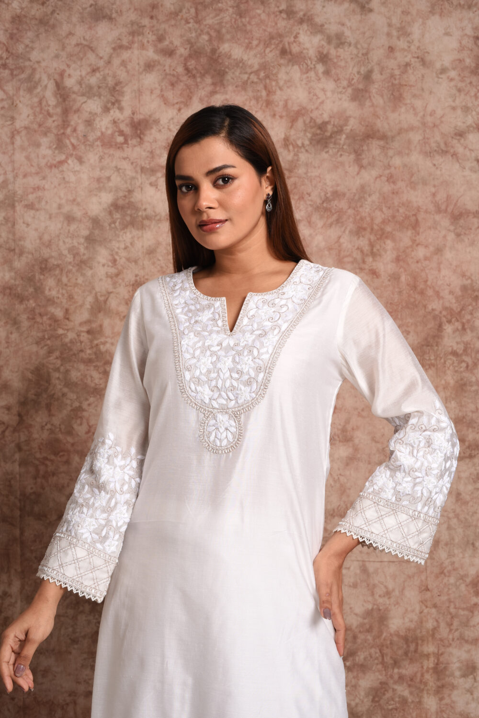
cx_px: 240
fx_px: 997
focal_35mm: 50
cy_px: 359
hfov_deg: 27.0
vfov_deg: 39.6
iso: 80
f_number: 11
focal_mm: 50
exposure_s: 1/125
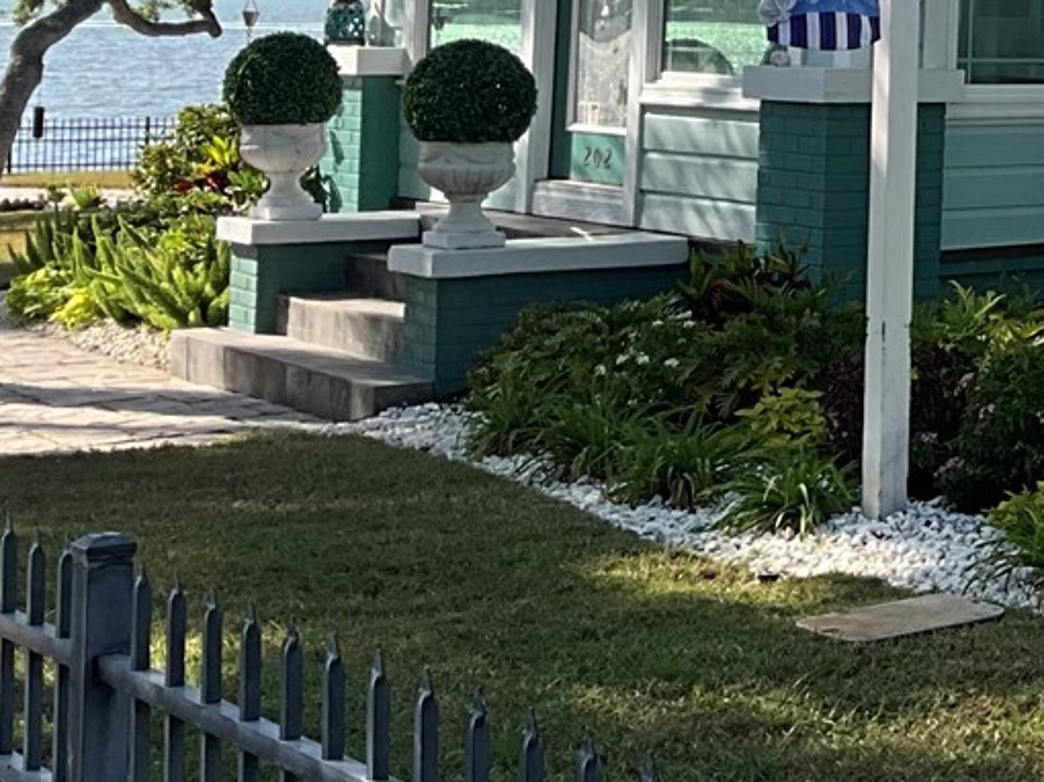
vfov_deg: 15.7
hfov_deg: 18.8
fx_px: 2743
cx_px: 1599
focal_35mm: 91
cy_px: -96
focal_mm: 3
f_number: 1.8
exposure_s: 1/1076
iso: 25
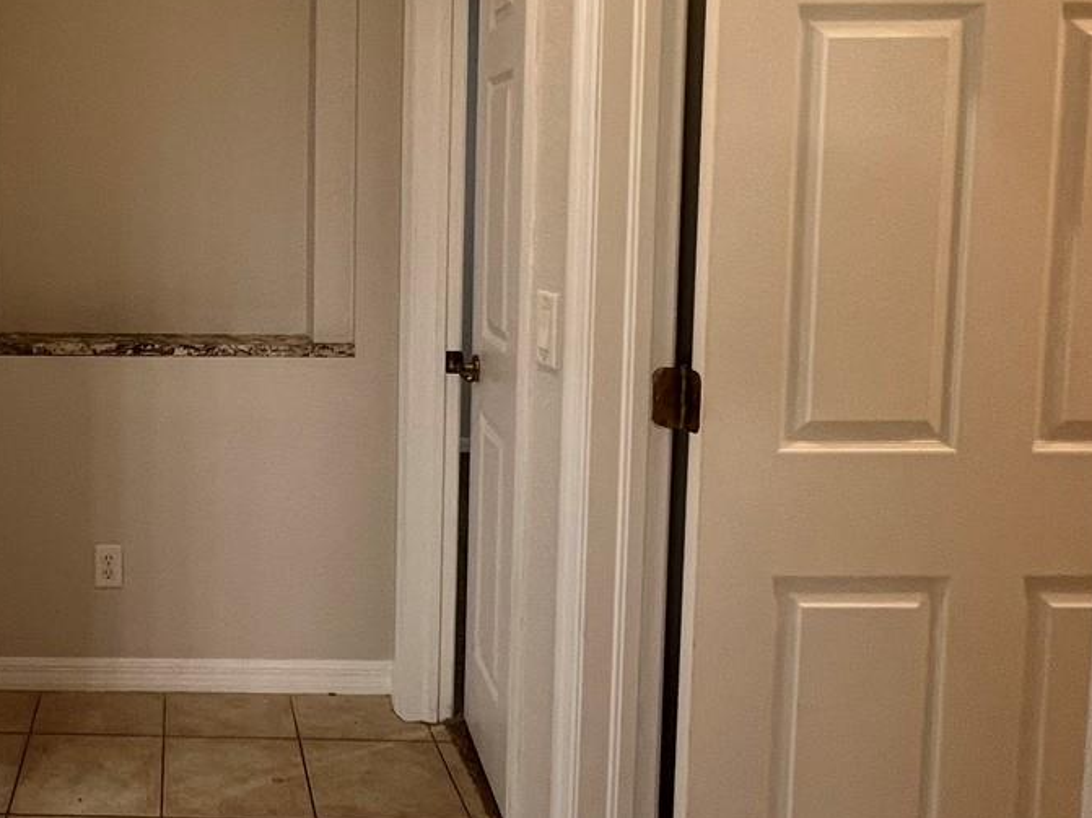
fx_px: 978
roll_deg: +0.8
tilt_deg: -1.5
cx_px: 146
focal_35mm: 31
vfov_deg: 44.6
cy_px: 254
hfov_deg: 52.6
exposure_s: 1/60
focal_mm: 1.57
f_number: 1.8
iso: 160
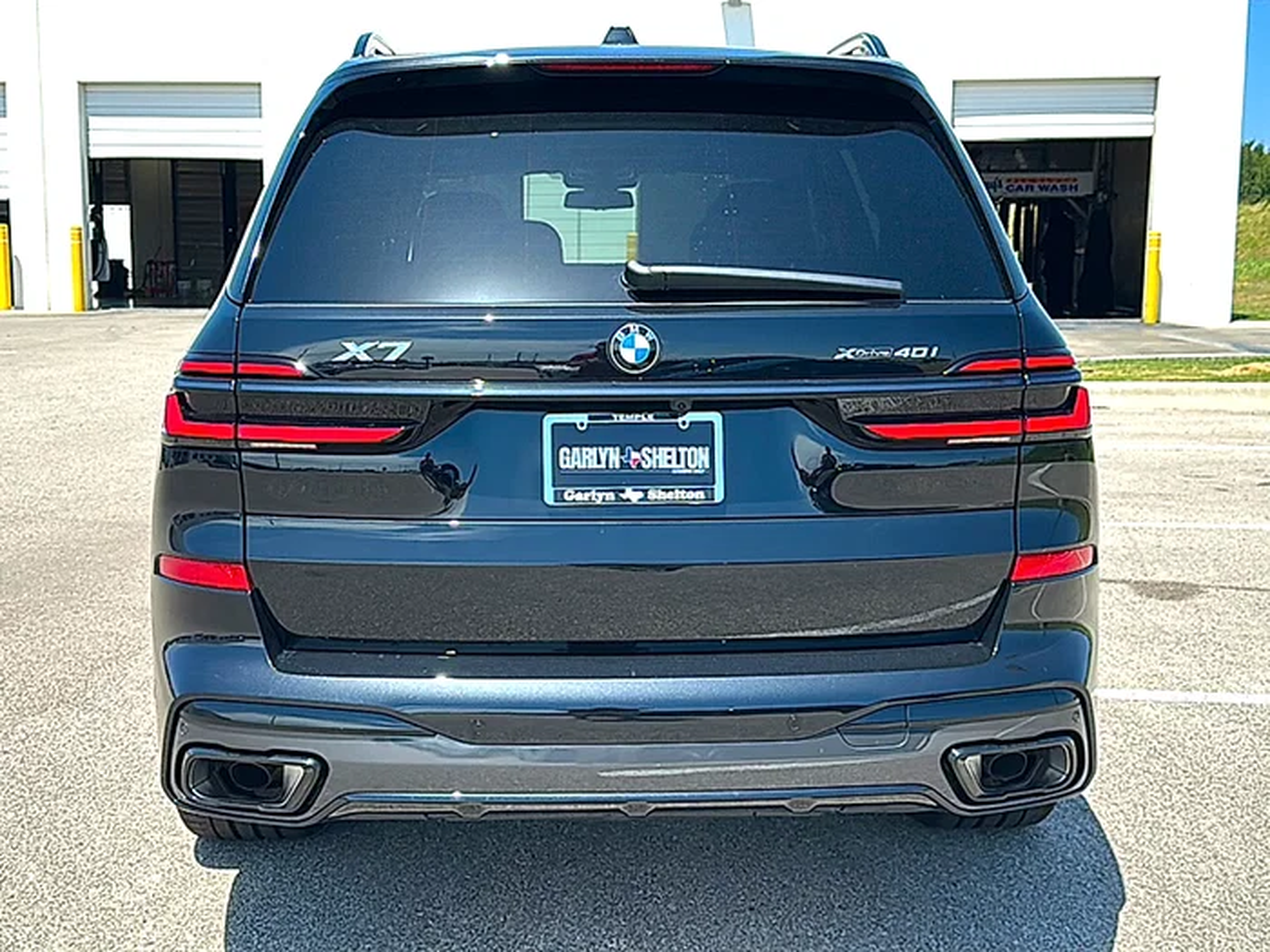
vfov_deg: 36.8
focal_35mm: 39
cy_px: 476
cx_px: 635
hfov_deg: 47.9
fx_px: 1431
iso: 80
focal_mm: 6.86
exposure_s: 1/3745
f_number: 1.78
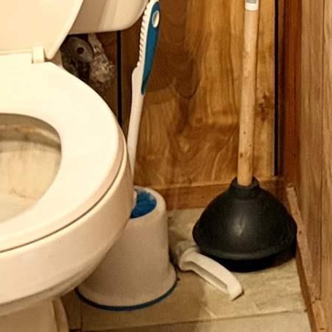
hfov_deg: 11.0
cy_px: -414
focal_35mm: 155
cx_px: 428
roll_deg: -0.6
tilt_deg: -9.2
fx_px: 1682
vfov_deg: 10.1
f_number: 1.6
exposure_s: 1/40
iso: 400
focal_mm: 5.96
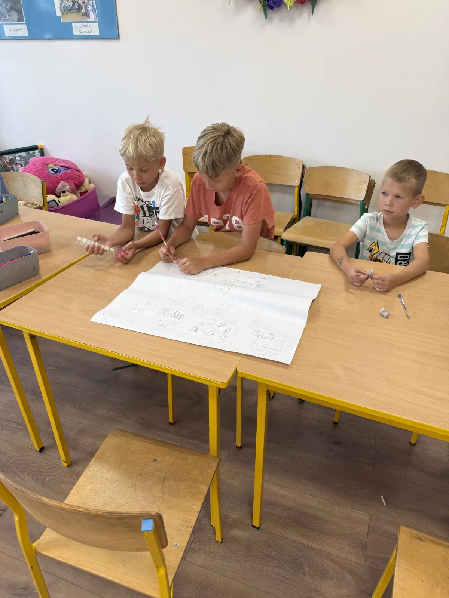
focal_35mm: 24
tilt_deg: -30.1
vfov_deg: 71.6
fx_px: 415
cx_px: 224
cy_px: 299
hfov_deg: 56.8
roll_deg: -0.9
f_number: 1.78
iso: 100
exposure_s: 1/121
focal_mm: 6.76
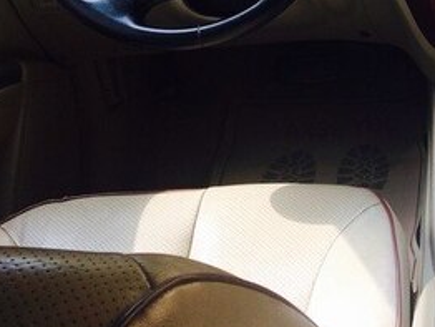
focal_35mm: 73
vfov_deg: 19.3
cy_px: -42
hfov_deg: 25.1
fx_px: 918
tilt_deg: -22.1
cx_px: 460
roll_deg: +0.6
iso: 32
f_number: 2.2
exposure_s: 1/217
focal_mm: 4.15
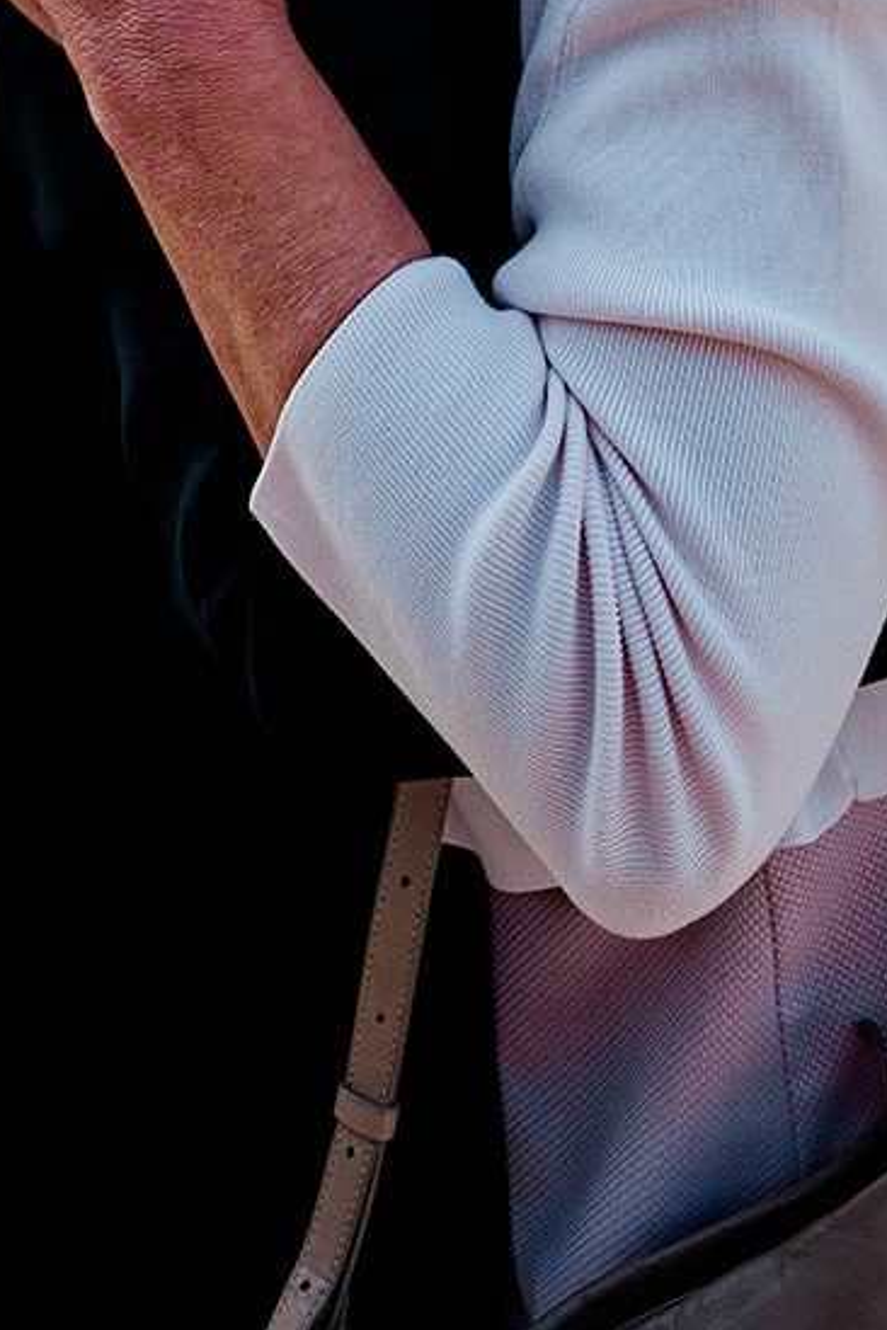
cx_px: 522
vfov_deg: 18.2
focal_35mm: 102
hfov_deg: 13.4
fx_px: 3769
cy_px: -564
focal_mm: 23
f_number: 5
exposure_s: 1/300
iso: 125
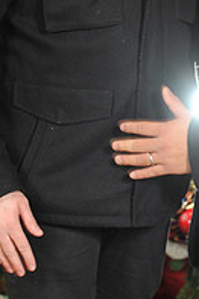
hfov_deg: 6.6
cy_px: -29
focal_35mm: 206
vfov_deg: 9.9
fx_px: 1711
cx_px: 208
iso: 1600
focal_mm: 70
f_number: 6.3
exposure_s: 1/100
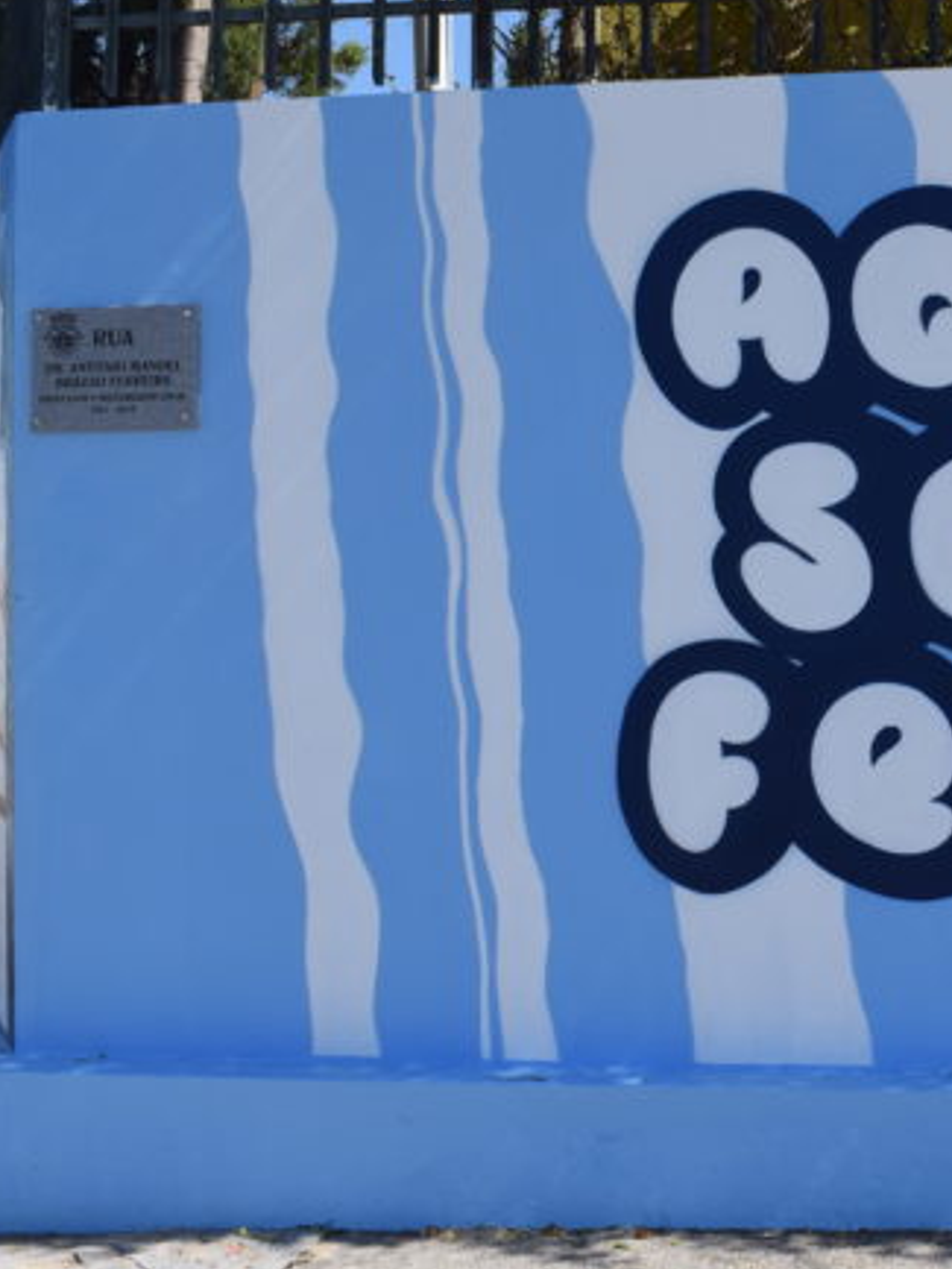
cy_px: 544
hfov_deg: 23.6
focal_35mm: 59
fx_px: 2157
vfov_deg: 32.7
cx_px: 999
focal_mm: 23
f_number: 9
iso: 200
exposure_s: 1/320
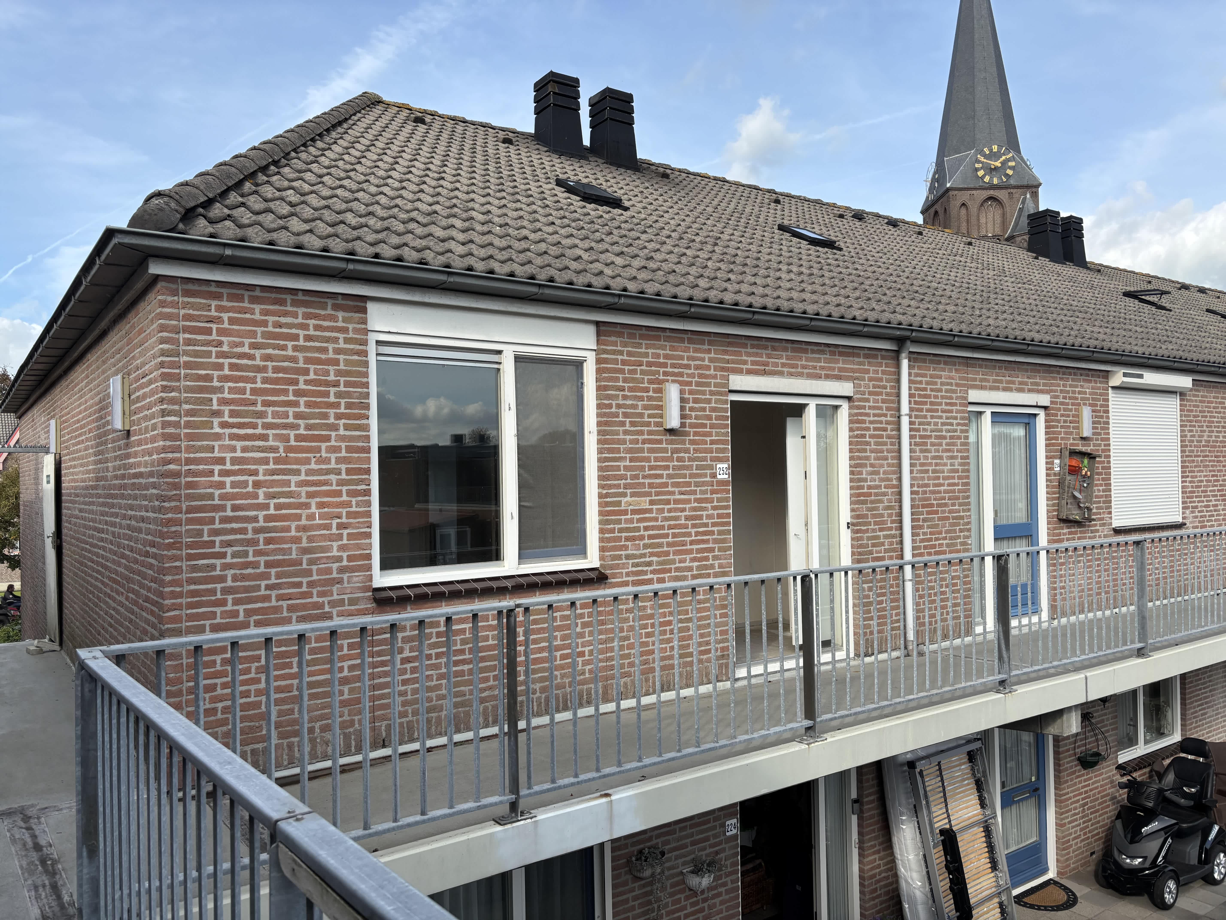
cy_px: 460
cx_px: 613
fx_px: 921
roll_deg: +0.4
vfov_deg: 53.1
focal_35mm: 26
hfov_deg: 67.3
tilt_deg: -0.2
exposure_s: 1/1812
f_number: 1.6
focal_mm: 6
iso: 50
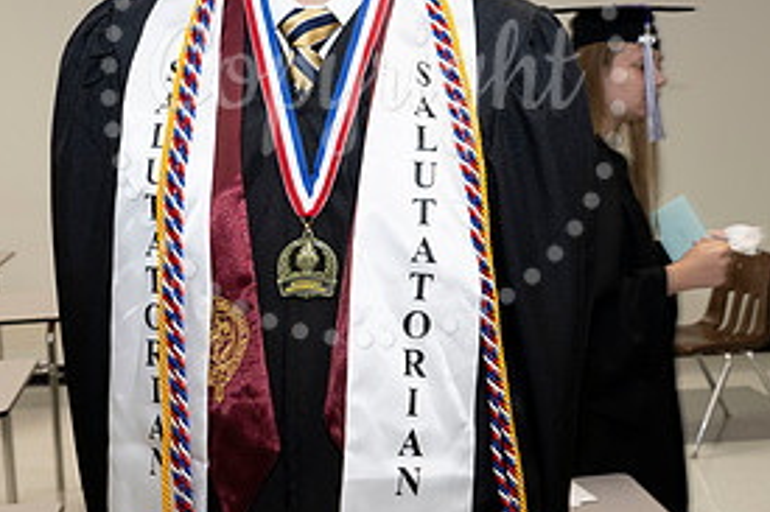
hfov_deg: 33.9
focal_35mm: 59
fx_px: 1261
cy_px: 81
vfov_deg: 22.6
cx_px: 435
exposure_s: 1/80
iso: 800
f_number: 5.6
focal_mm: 24
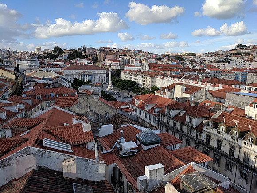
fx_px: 193
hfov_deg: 67.3
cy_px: 96
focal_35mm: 26
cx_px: 128
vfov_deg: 53.1
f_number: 2
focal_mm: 4.67
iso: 50
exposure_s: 1/1258
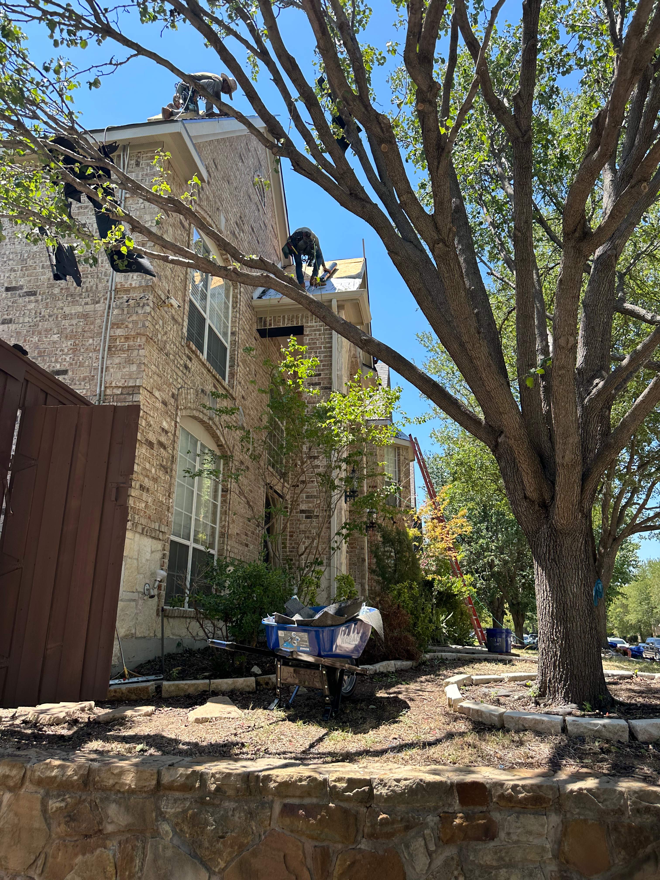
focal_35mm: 24
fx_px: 610
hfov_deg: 56.8
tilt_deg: +14.6
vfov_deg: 71.6
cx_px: 330
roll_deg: -0.8
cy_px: 440
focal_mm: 6.86
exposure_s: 1/1241
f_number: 1.78
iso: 80
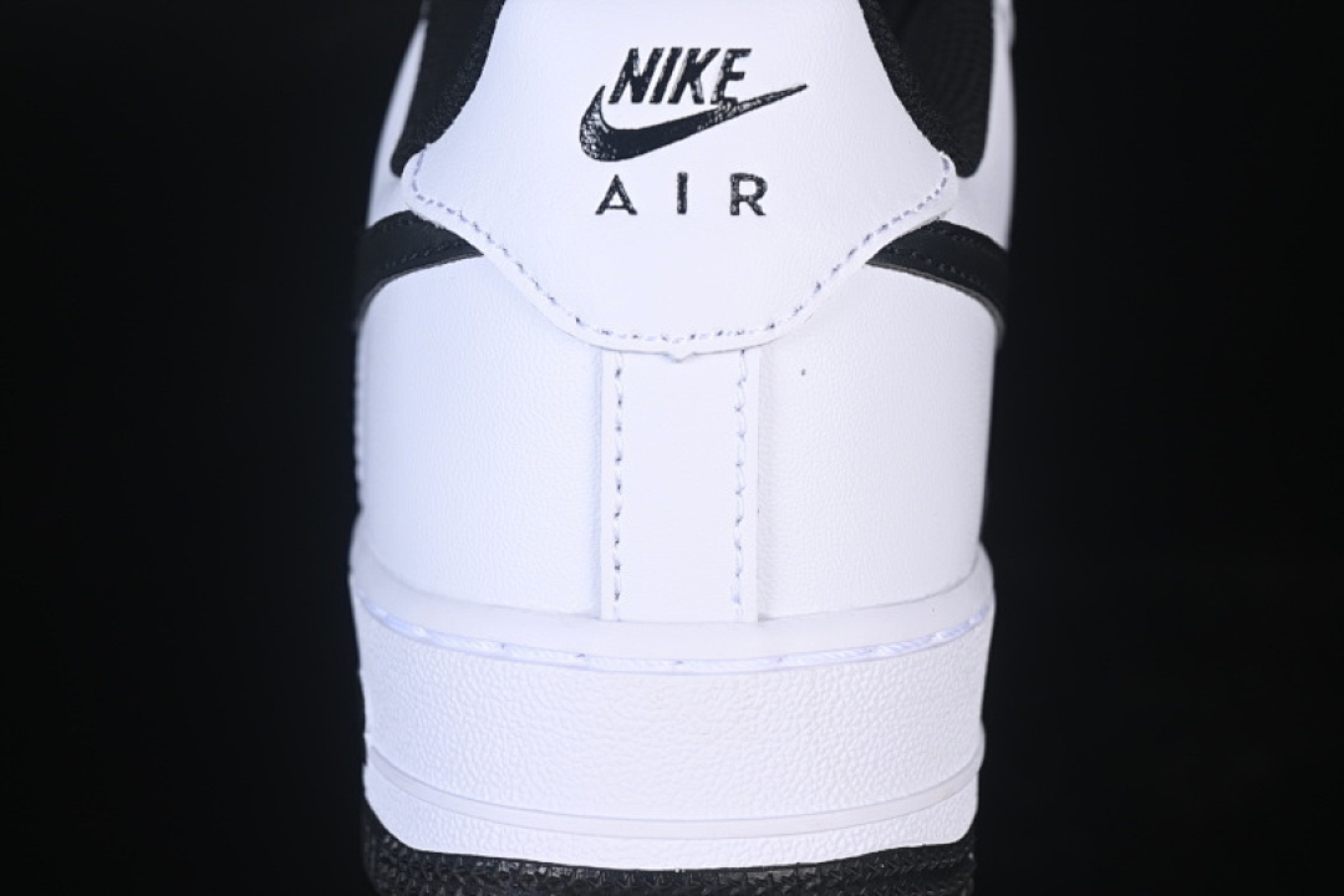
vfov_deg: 18.2
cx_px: 672
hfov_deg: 27.0
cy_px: 448
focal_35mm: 75
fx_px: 2800
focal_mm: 50
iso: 160
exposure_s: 1/100
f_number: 7.1
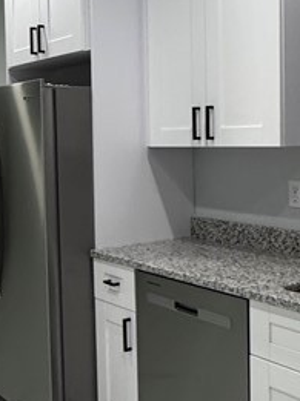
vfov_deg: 34.9
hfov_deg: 25.8
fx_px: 637
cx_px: 42
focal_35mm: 55
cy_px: 164
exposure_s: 1/120
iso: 320
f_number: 2.2
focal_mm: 2.22
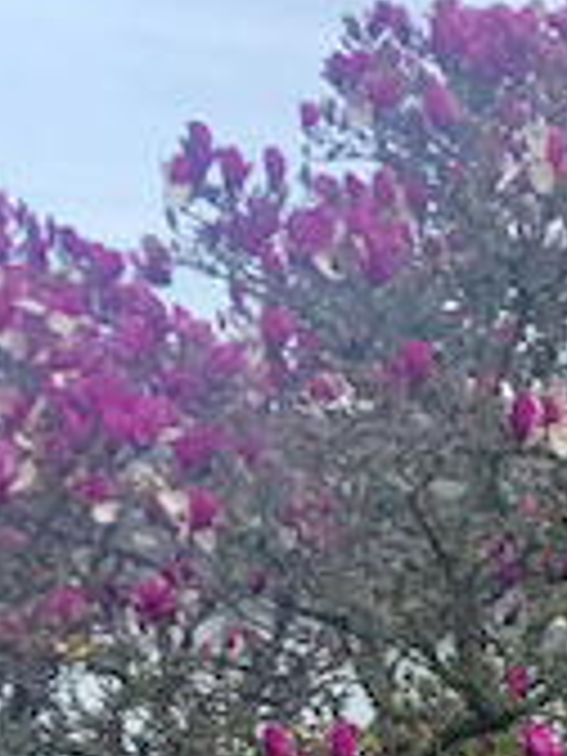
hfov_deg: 10.6
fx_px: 2905
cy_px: 1062
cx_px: 950
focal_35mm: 133
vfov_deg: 14.1
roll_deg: -0.1
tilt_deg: -8.7
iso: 20
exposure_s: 1/1294
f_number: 1.8
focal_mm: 3.99
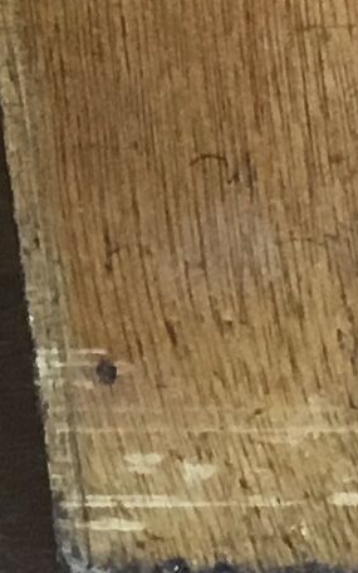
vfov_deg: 8.7
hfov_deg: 5.2
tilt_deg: -18.4
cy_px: -330
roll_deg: +2.0
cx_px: 1207
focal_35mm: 235
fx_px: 3669
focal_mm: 3.3
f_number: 2.4
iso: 100
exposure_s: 1/33
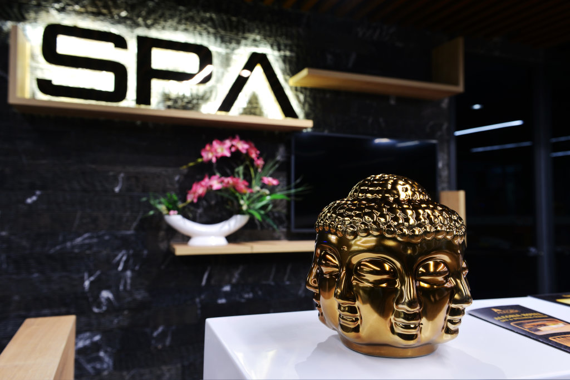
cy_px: 190
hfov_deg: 63.7
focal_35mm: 29
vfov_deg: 45.0
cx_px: 285
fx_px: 459
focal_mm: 29
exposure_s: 1/2
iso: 100
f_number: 7.1
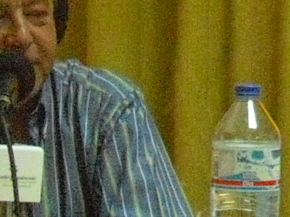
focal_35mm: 242
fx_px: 2026
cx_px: 666
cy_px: 68
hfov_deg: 7.7
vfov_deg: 6.1
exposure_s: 1/125
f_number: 2.8
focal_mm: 6.2
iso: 800
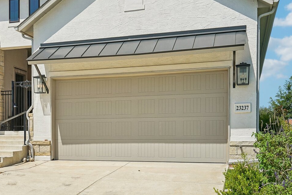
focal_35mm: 54
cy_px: 83
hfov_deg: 35.5
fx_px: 438
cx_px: 53
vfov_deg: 25.0
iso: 200
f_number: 8
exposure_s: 1/1000
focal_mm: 32
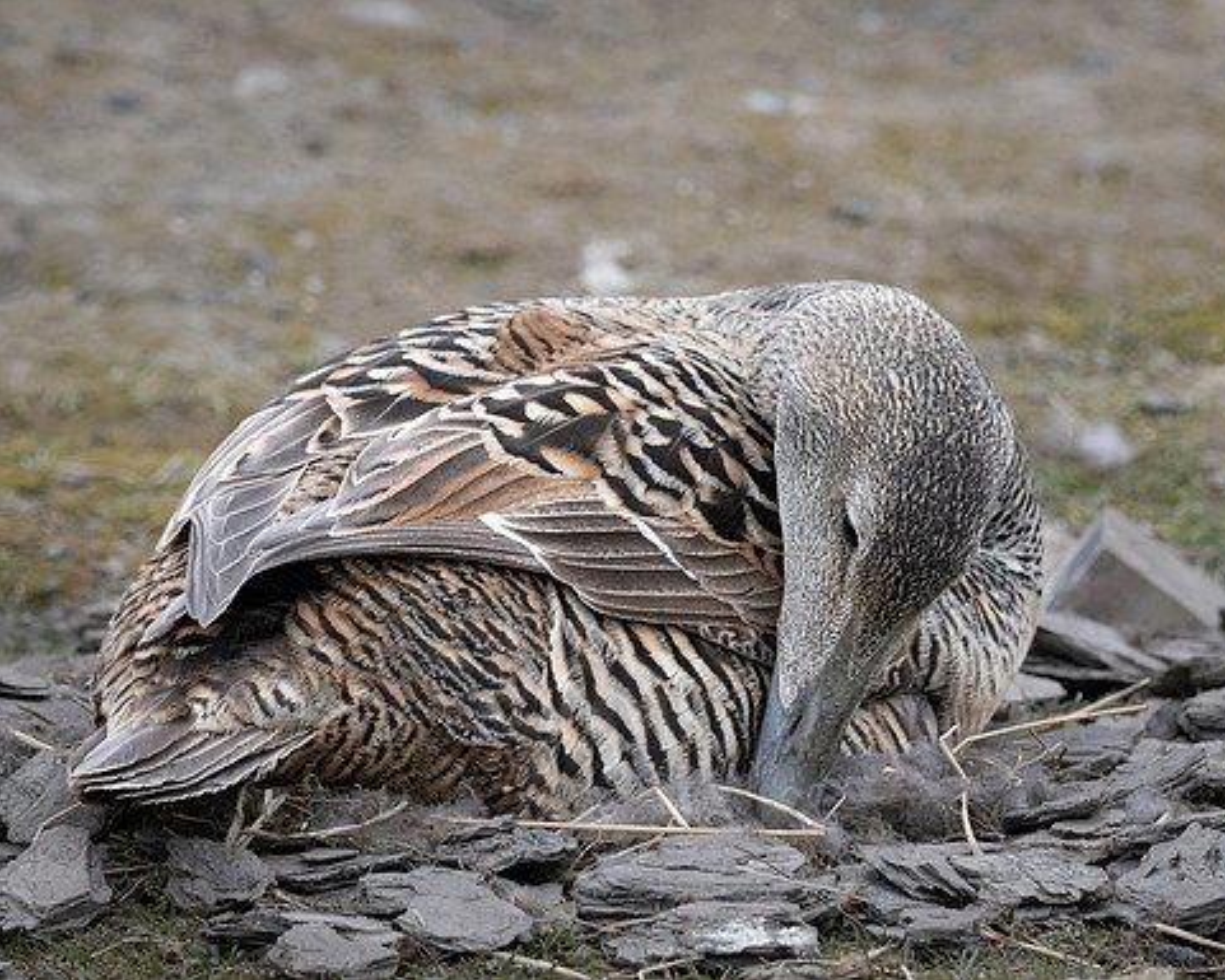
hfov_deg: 3.0
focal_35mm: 642
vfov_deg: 2.4
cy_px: 424
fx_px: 23281
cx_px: 928
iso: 1600
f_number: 8
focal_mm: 350
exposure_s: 1/1000
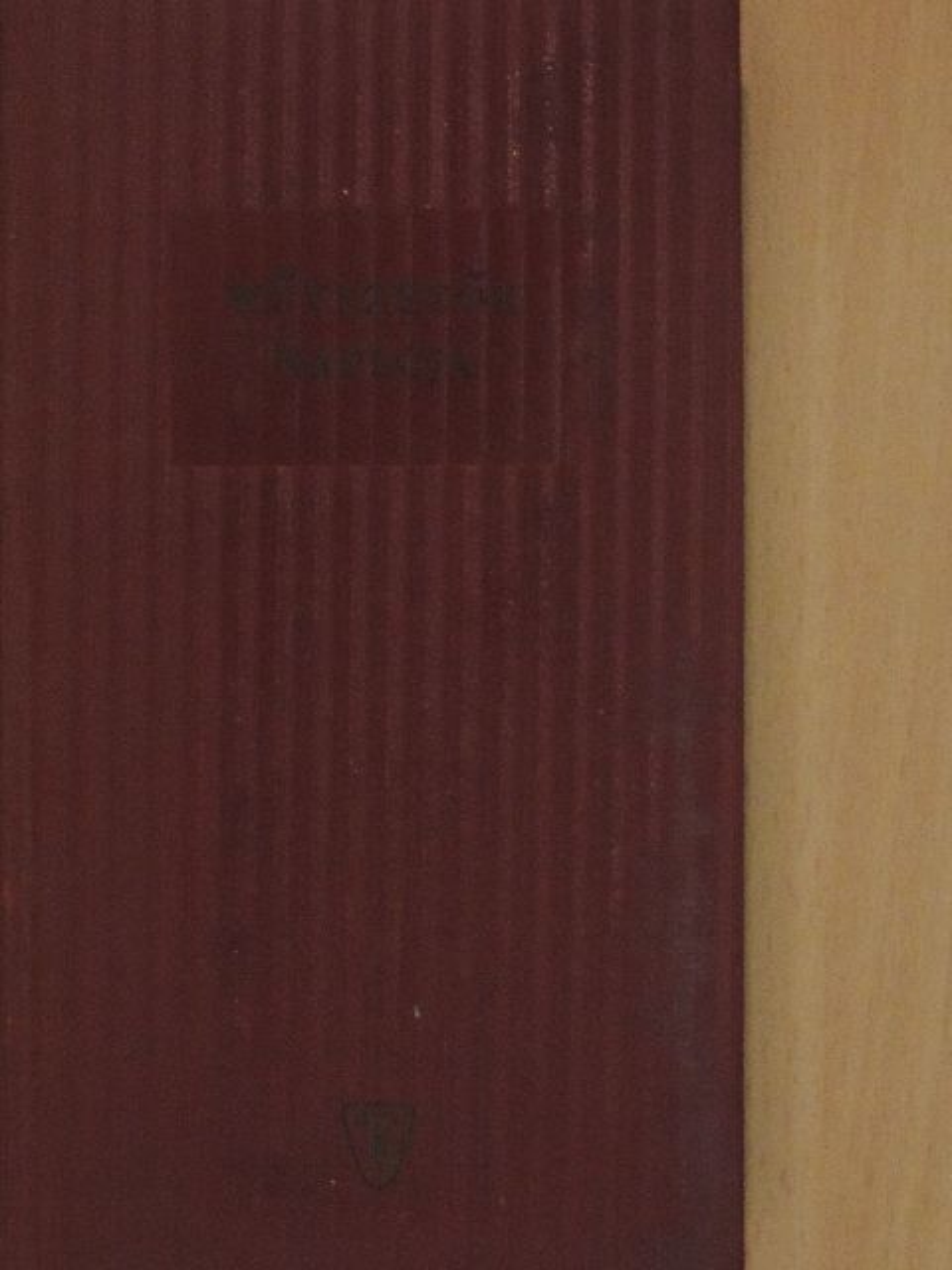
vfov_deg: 27.8
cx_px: 476
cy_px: 635
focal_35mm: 70
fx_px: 2567
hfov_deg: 21.0
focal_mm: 12.4
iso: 1600
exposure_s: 1/125
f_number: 3.9
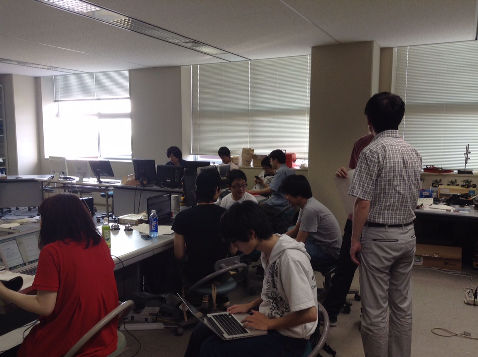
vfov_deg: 42.8
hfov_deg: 55.4
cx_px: 239
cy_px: 178
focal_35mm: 33
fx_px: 455
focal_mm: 3.3
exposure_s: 1/40
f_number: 2.4
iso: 32
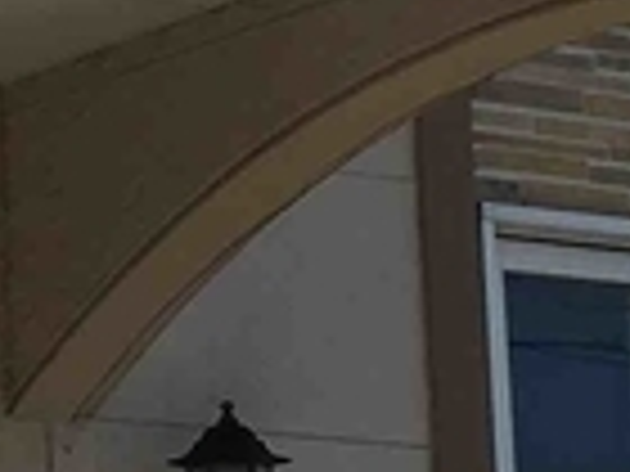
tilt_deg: +12.3
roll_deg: +0.0
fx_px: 4532
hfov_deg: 7.8
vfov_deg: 6.0
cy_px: 36
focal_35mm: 249
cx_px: -414
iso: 25
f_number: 2.2
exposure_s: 1/2564
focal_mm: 4.15
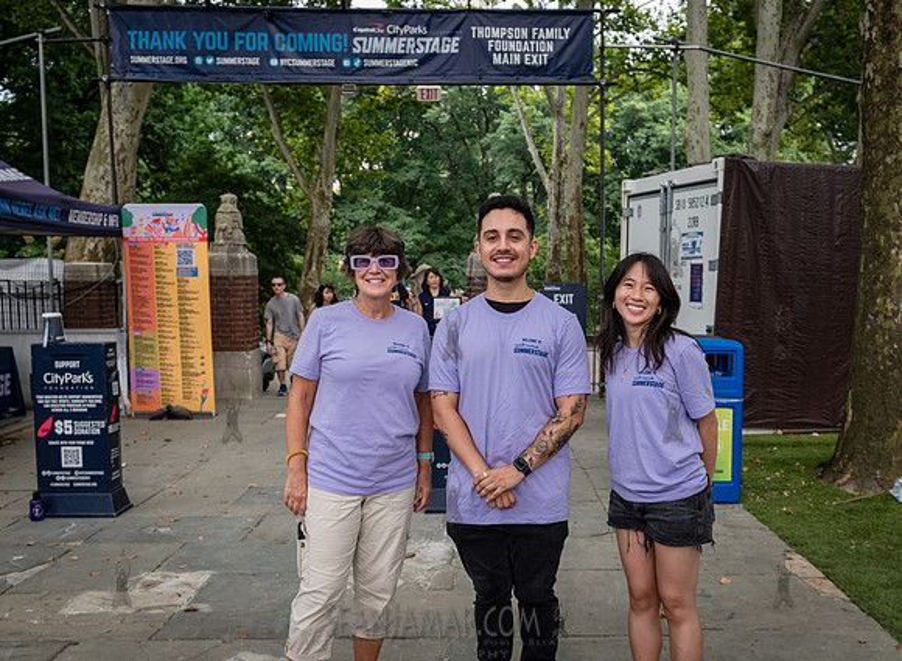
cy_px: 359
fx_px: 1004
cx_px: 488
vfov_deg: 36.4
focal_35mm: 39
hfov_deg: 48.3
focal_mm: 32
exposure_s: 1/160
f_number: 4
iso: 200
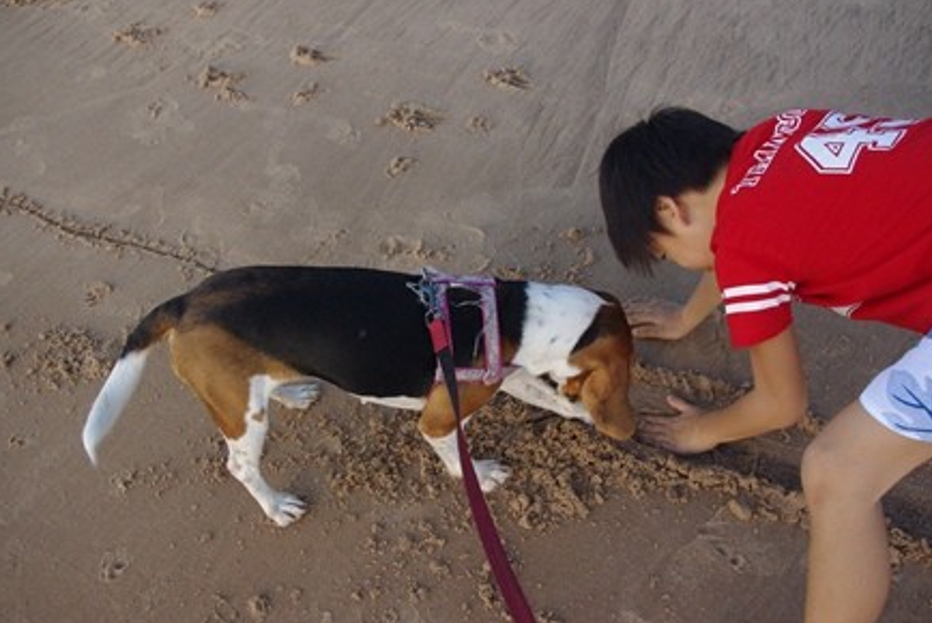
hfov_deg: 58.7
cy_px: 310
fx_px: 829
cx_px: 455
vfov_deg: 41.2
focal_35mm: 32
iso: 1600
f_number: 5
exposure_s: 1/1000
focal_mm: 21.25
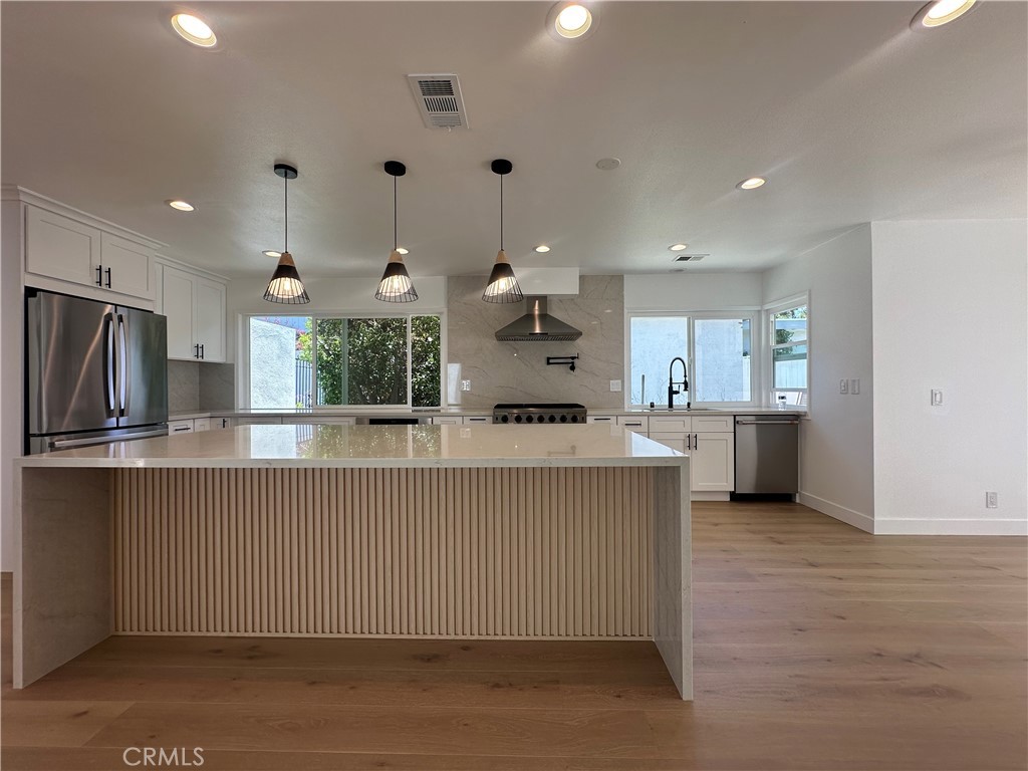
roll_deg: +0.1
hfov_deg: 102.1
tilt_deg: +0.8
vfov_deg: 85.7
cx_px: 514
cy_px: 386
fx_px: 416
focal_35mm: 14
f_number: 2.2
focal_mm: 2.22
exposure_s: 1/171
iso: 40
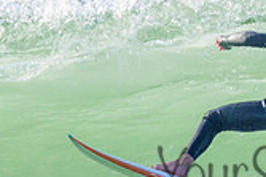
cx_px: 315
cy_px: 100
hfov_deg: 0.6
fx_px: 24344
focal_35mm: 3298
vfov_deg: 0.4
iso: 1250
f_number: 11
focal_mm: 800
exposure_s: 1/2000
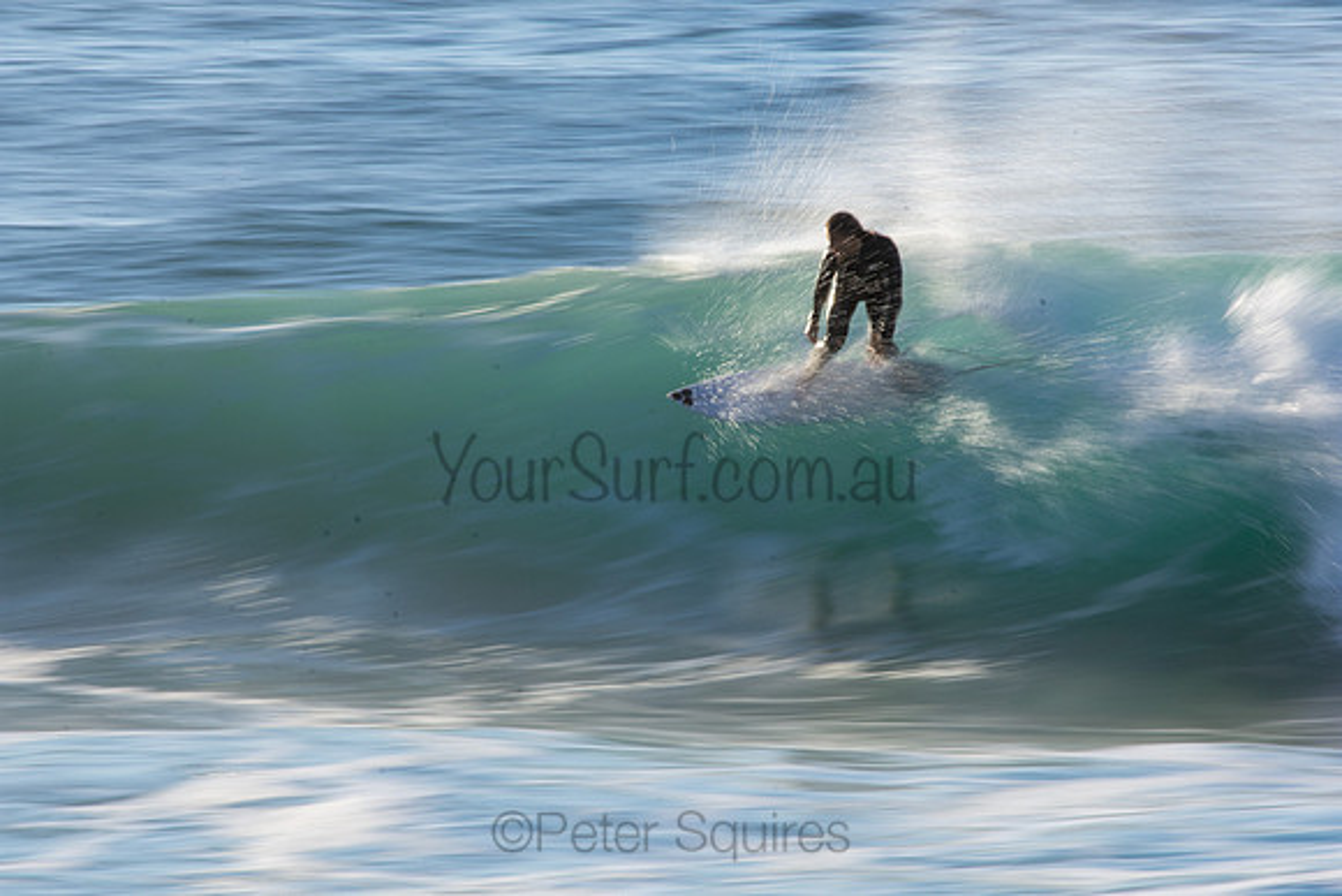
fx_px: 27964
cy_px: 448
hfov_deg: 2.7
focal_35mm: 750
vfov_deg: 1.8
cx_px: 671
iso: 100
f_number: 22
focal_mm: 500
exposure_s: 1/25
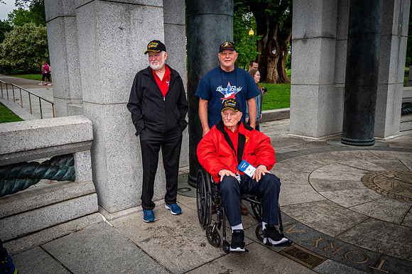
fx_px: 349
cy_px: 137
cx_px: 206
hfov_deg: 61.1
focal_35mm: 30
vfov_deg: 42.9
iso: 1400
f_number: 8
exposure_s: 1/640
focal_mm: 30.5
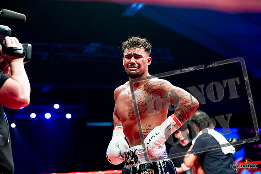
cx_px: 130
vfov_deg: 19.5
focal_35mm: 70
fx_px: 508
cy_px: 87
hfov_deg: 28.8
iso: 4000
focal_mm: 70
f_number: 2.8
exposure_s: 1/1000
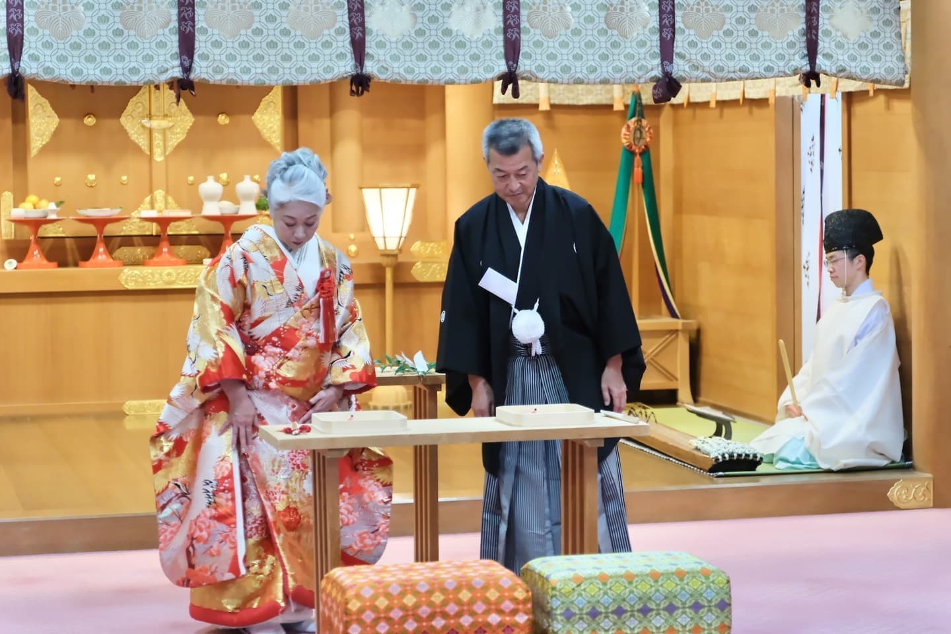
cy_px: 317
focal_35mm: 92
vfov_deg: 14.9
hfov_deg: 22.1
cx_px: 476
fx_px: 2430
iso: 3200
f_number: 2.8
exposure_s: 1/100
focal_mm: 61.5
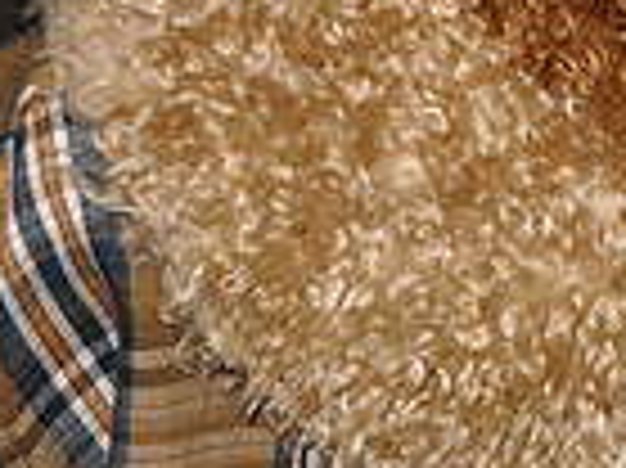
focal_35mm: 144
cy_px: -236
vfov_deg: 10.0
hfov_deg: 12.9
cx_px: 959
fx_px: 2602
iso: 800
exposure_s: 1/60
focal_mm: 24
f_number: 4
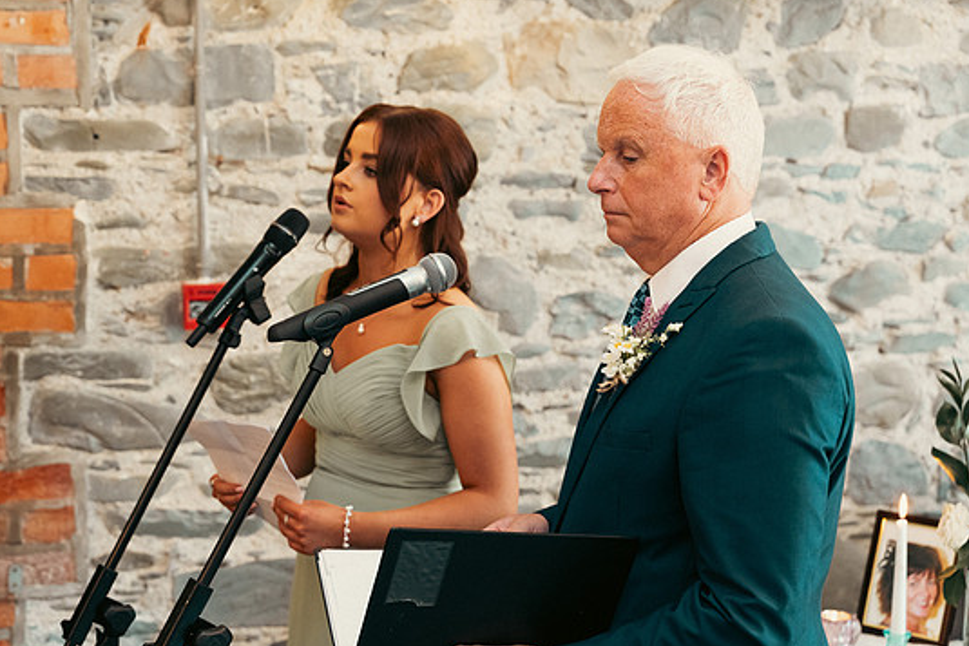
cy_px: 339
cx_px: 458
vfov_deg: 21.3
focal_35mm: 64
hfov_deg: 31.4
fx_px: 1723
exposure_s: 1/160
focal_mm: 59
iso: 2500
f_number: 3.5
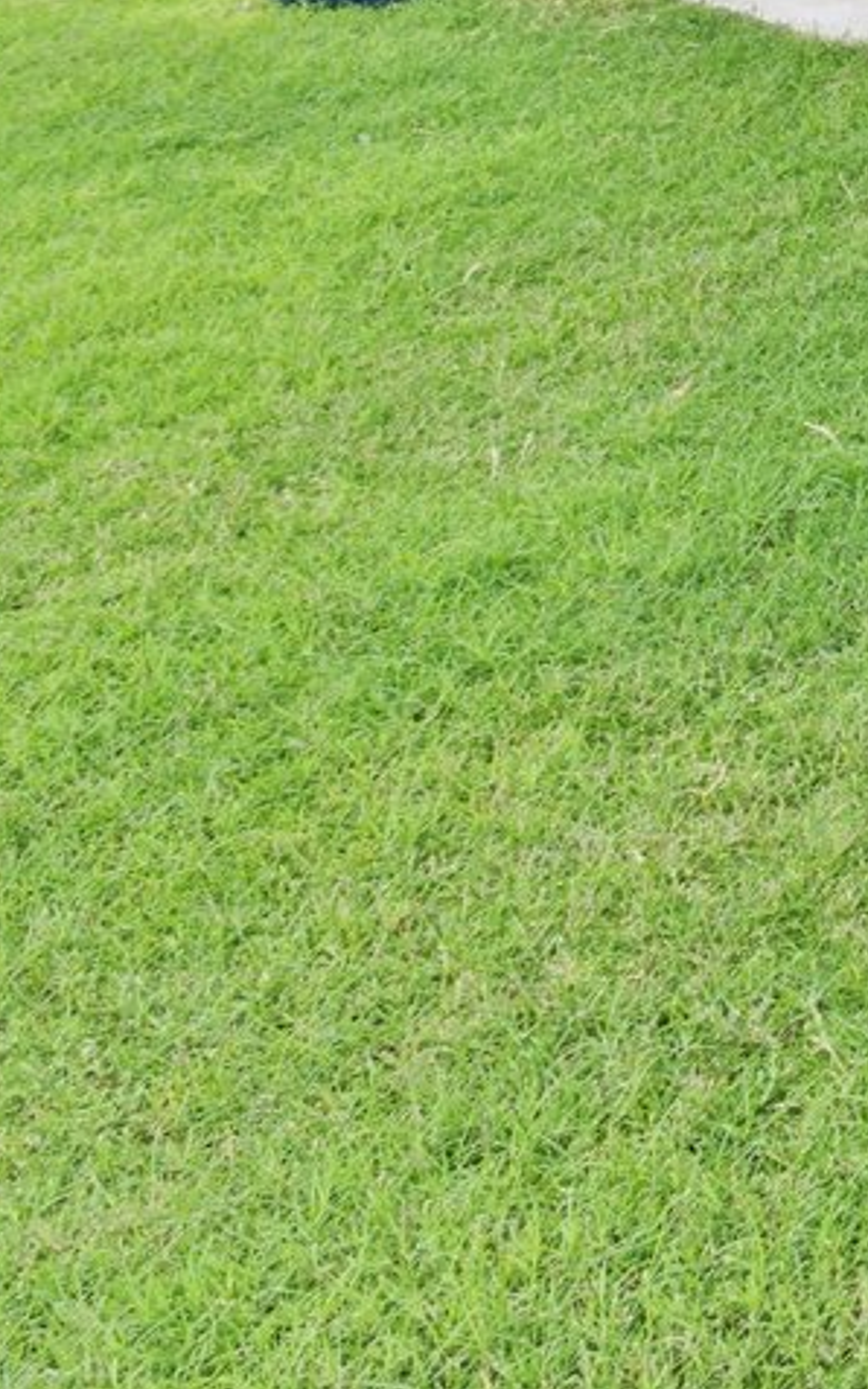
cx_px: 2846
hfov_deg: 10.3
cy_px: -581
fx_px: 2650
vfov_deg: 24.3
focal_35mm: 70
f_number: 8
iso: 200
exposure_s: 1/80
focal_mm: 16
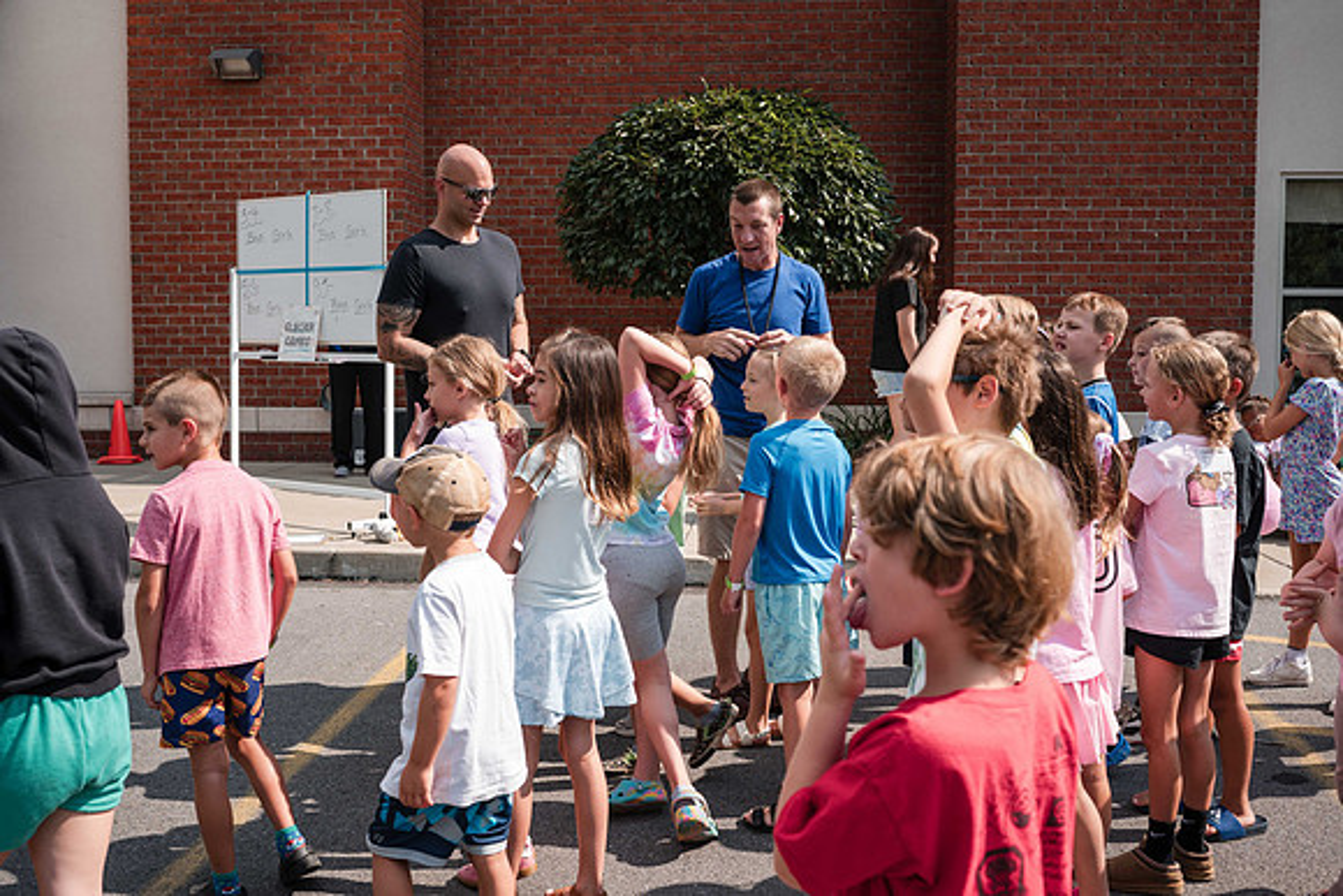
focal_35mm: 38
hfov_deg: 51.1
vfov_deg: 35.4
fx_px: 1406
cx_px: 667
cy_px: 433
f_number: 6.3
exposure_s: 1/320
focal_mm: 35
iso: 100
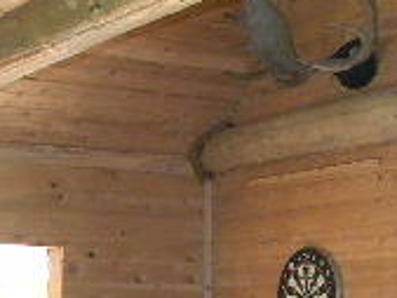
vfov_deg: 13.5
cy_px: 378
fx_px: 1217
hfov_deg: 18.3
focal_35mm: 106
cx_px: 334
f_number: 3.5
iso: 400
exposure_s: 1/27.7
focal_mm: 5
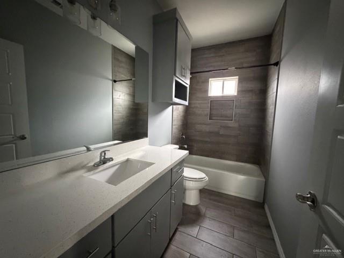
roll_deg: -1.4
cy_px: 129
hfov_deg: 102.1
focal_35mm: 14
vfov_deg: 85.7
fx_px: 139
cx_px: 172
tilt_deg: -7.0
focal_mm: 2.22
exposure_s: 1/45
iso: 1250
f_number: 2.2
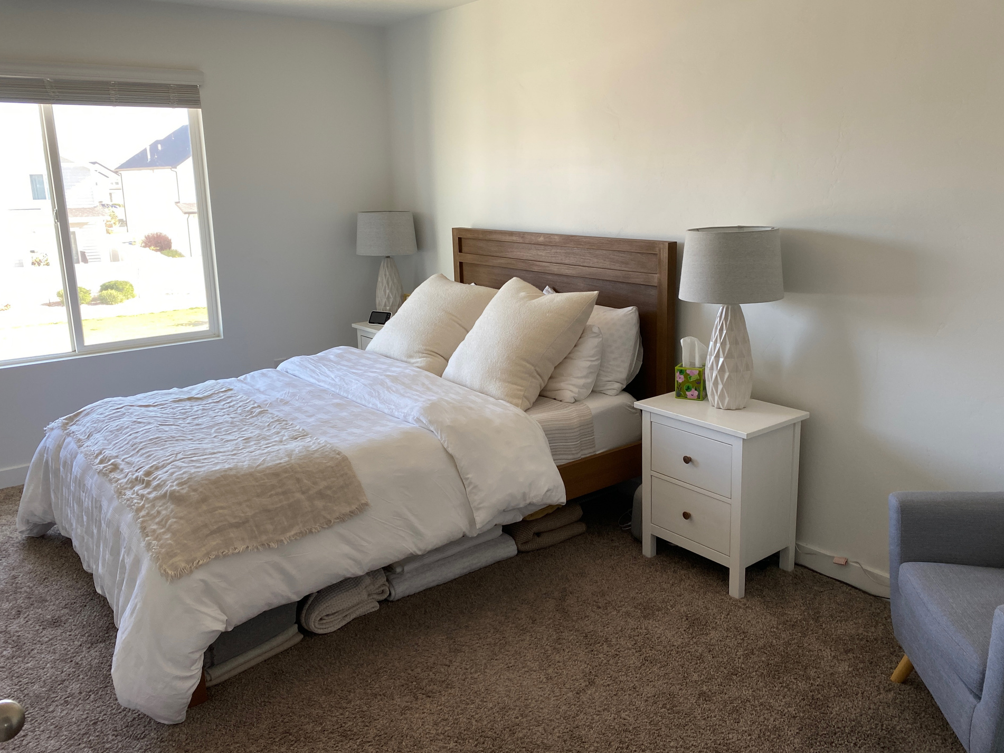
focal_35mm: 28
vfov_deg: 49.7
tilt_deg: -11.9
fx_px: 812
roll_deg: +0.4
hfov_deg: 63.4
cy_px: 355
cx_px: 520
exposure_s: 1/120
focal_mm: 4.25
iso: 80
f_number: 1.8
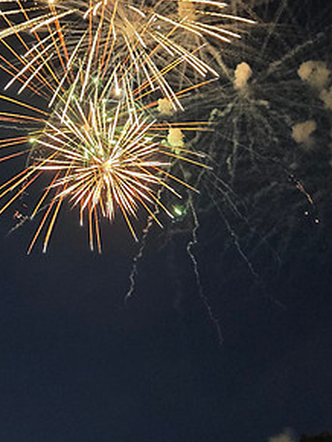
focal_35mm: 46
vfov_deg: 41.1
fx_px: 587
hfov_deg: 31.4
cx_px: 117
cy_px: 192
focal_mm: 6.3
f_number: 1.7
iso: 3200
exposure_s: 1/15
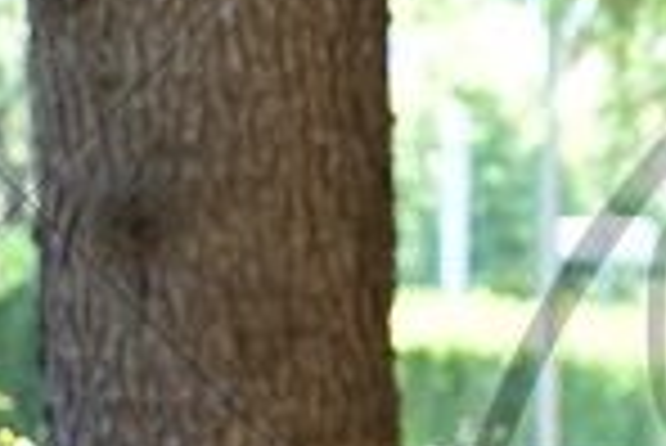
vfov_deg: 4.2
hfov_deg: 6.4
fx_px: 5926
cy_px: 1104
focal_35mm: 320
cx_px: 925
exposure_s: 1/160
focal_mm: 73
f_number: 5.6
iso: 640
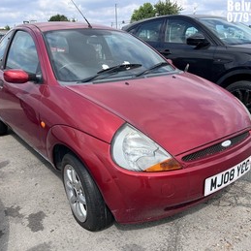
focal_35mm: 31
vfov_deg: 52.5
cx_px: 127
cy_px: 126
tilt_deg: -18.2
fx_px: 254
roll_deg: +1.3
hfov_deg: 52.5
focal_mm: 5.7
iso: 50
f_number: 1.5
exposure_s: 1/2571
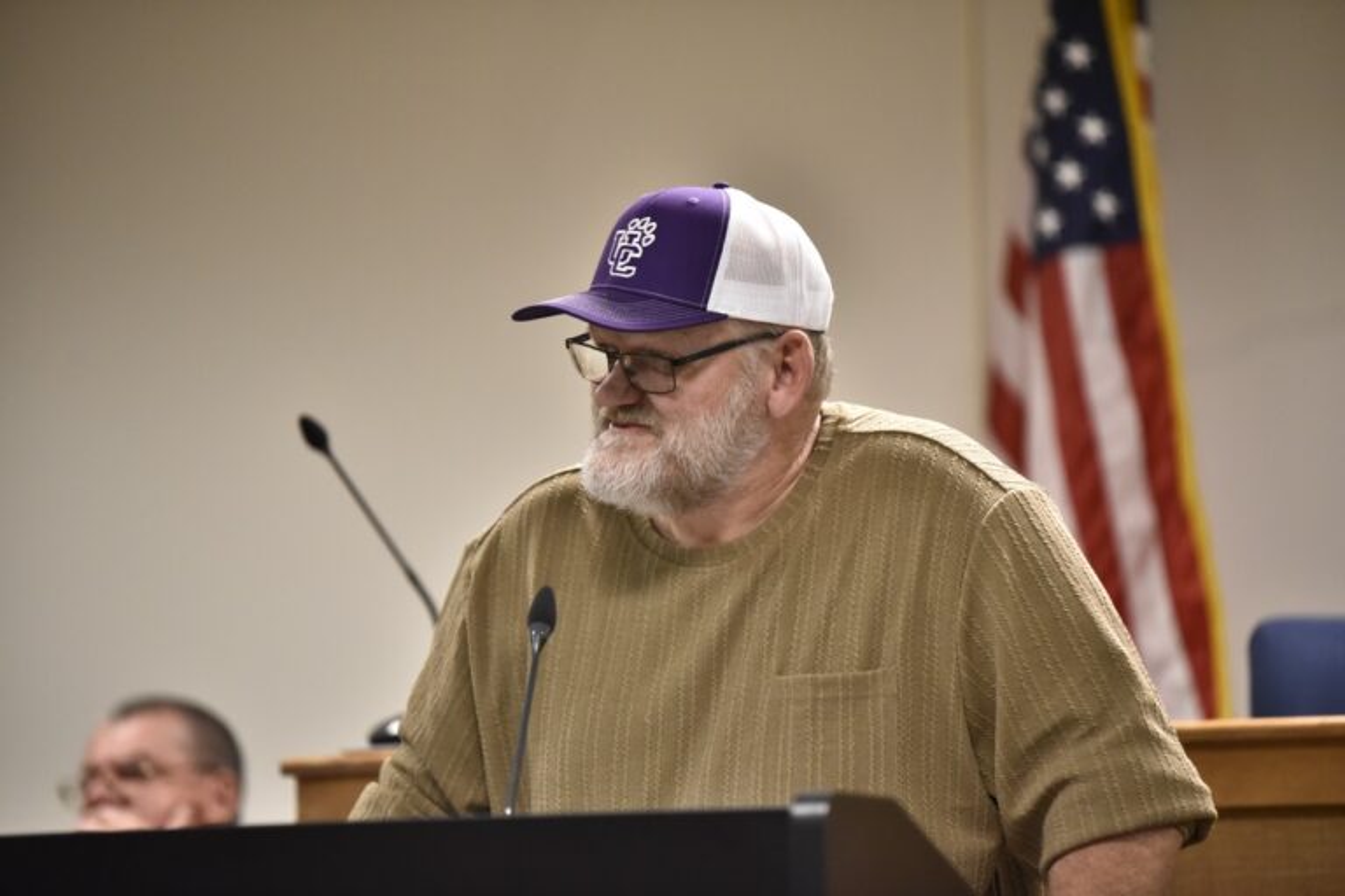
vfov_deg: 7.8
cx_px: 672
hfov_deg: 11.7
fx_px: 6538
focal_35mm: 175
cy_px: 448
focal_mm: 175
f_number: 2.8
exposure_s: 1/320
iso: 5600
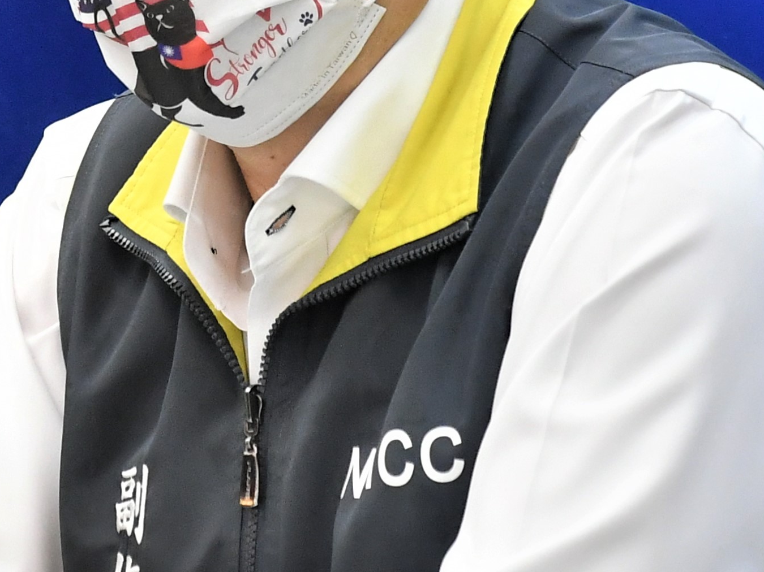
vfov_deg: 2.3
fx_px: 14266
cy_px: 187
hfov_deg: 3.1
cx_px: 41
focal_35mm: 646
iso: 1600
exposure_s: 1/160
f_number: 5.6
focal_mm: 145
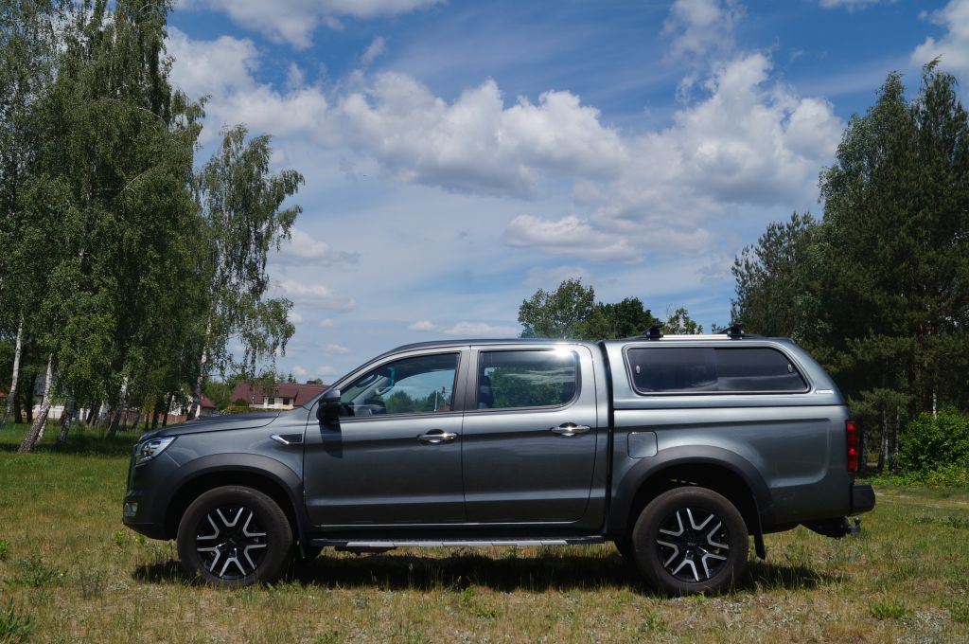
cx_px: 484
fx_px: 1048
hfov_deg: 49.6
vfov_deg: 34.1
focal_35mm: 39
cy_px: 322
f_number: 13
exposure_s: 1/250
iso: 100
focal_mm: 26
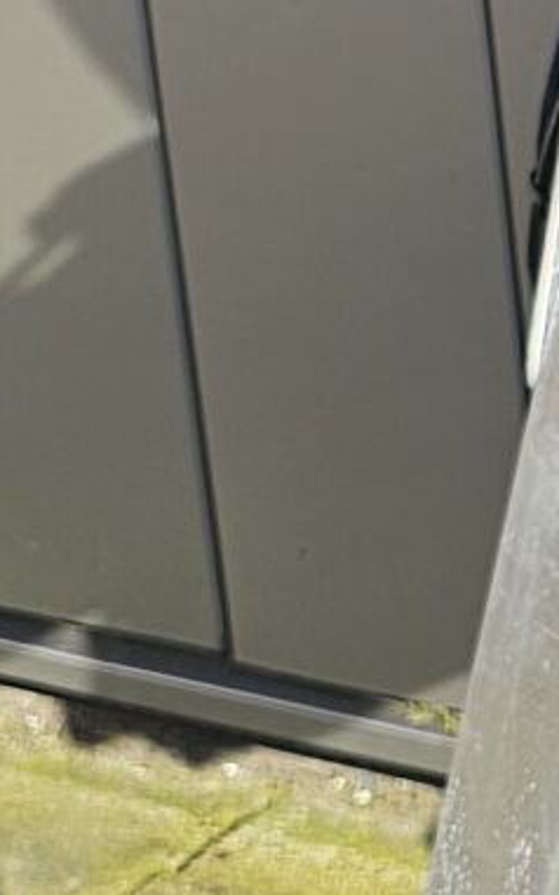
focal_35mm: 164
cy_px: -207
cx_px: 2025
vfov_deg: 12.4
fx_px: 3999
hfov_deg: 6.7
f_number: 1.7
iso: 16
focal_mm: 6.3
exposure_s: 1/507
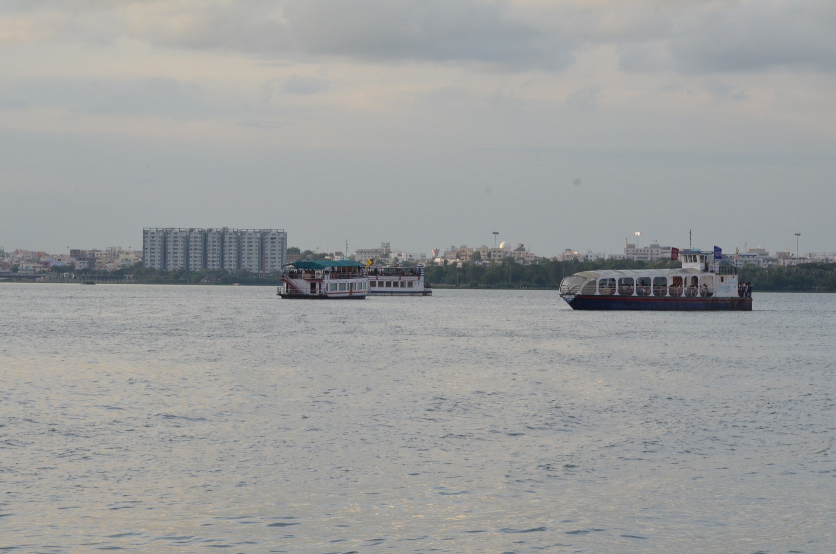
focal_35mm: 158
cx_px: 418
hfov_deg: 13.1
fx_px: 3650
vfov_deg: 8.7
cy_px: 277
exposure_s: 1/200
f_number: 16
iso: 1000
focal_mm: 105
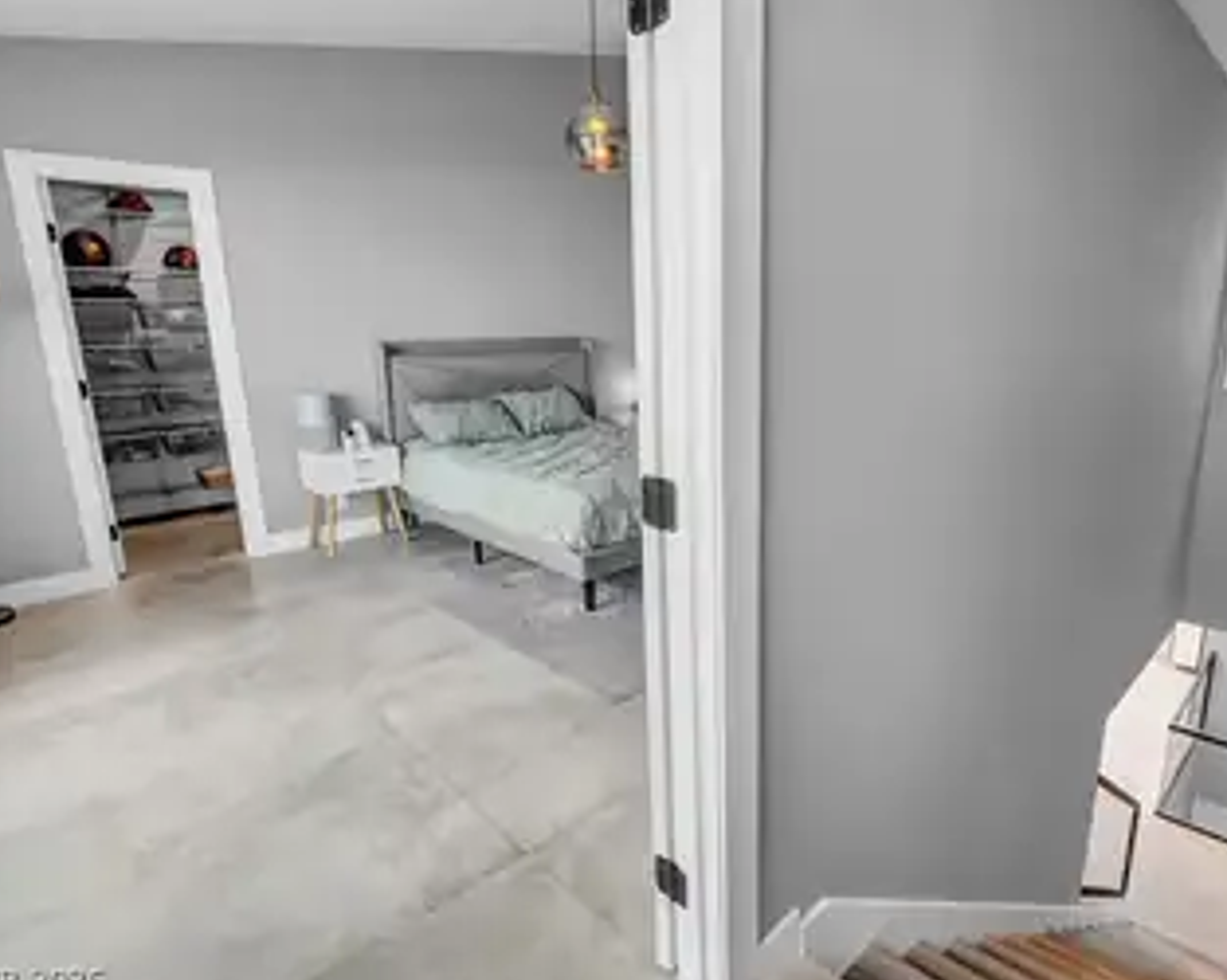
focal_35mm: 18
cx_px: 737
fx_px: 653
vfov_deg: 73.7
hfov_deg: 85.3
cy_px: 482
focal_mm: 10
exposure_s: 1/25
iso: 800
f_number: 8
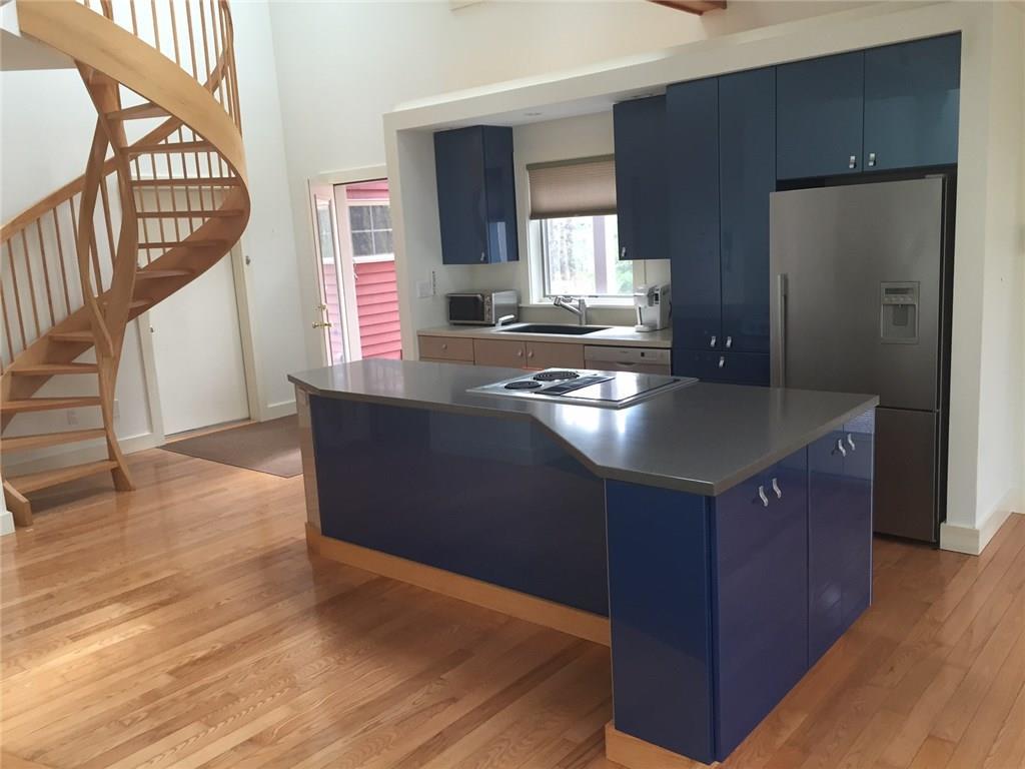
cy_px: 384
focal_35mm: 29
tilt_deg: -10.9
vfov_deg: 48.2
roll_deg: +4.4
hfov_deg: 61.7
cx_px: 512
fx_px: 859
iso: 64
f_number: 2.2
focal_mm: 4.15
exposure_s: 1/30
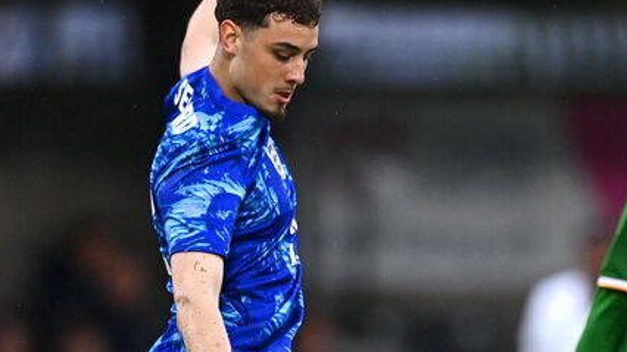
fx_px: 16748
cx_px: 417
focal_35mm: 1008
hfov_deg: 2.1
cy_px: 347
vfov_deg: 1.2
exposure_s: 1/2000
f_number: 2.8
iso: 2000
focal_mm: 400
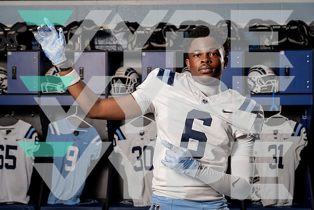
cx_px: 157
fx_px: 570
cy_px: 105
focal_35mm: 65
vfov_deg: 20.8
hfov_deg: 30.8
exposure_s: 1/250
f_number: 5.6
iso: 500
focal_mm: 64
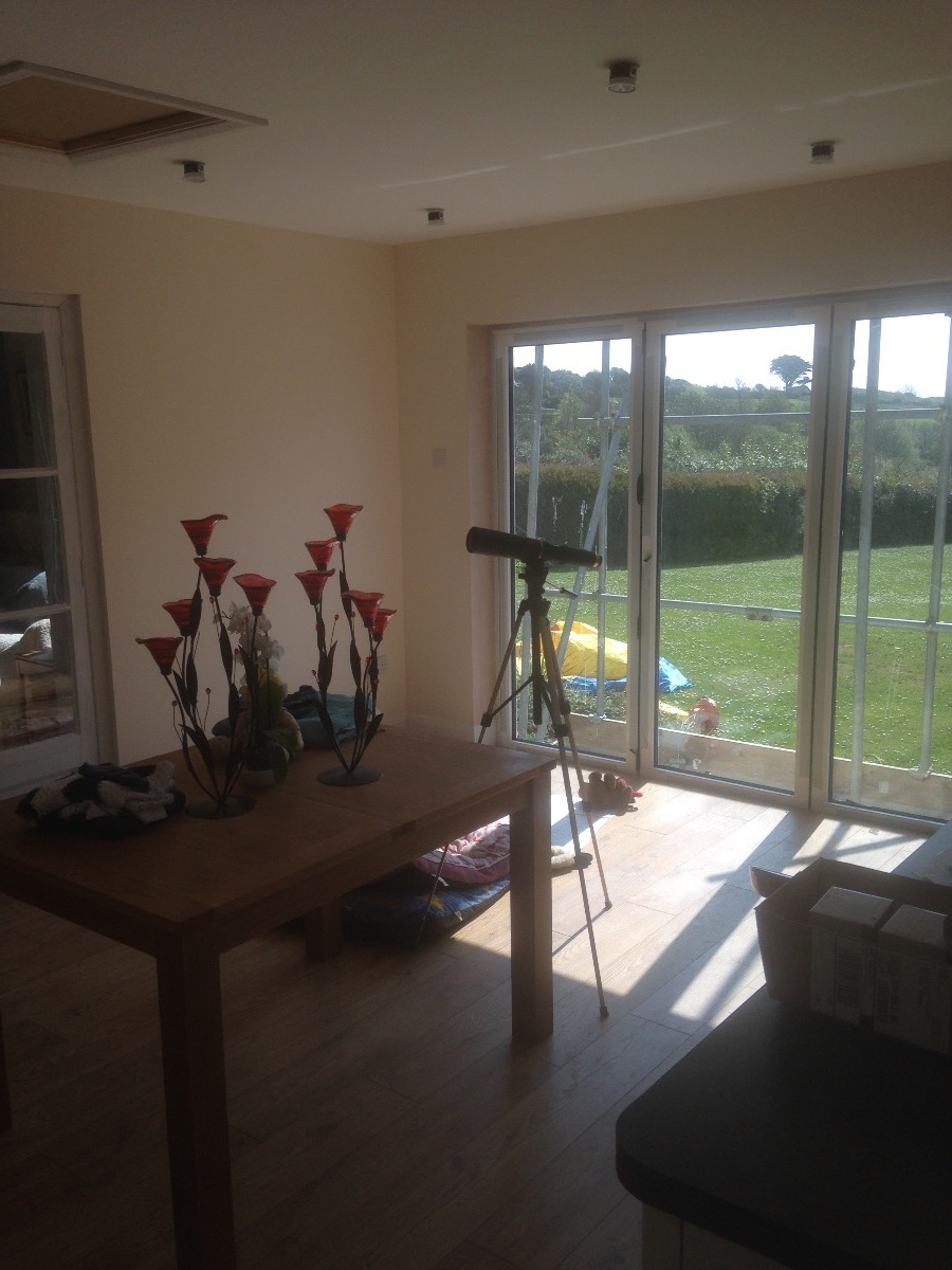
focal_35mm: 33
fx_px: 1210
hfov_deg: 42.9
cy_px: 635
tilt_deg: -14.4
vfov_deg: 55.4
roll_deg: +1.3
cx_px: 476
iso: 50
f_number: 2.4
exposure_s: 1/577
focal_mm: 4.12
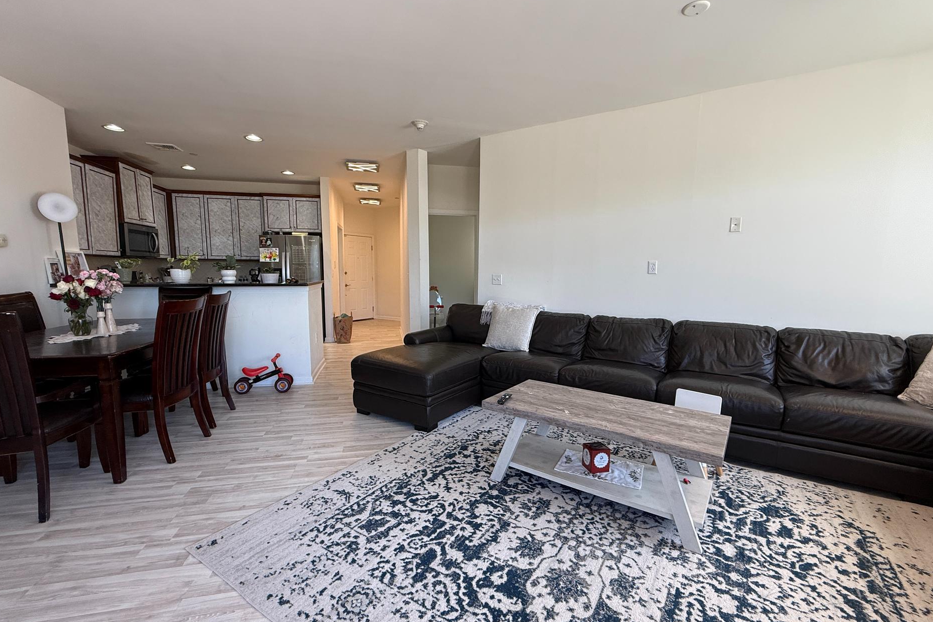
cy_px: 321
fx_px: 415
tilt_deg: -7.0
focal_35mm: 16
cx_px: 473
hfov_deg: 96.7
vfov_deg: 73.7
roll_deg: -0.5
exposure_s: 1/120
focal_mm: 2.22
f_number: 2.2
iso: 125
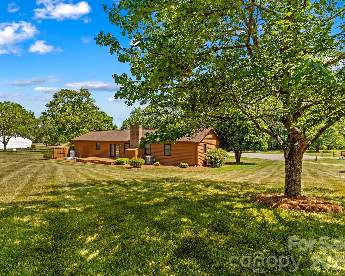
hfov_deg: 76.9
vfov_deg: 65.5
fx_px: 214
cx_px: 141
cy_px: 134
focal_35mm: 21
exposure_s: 1/60
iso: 100
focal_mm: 18
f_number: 8
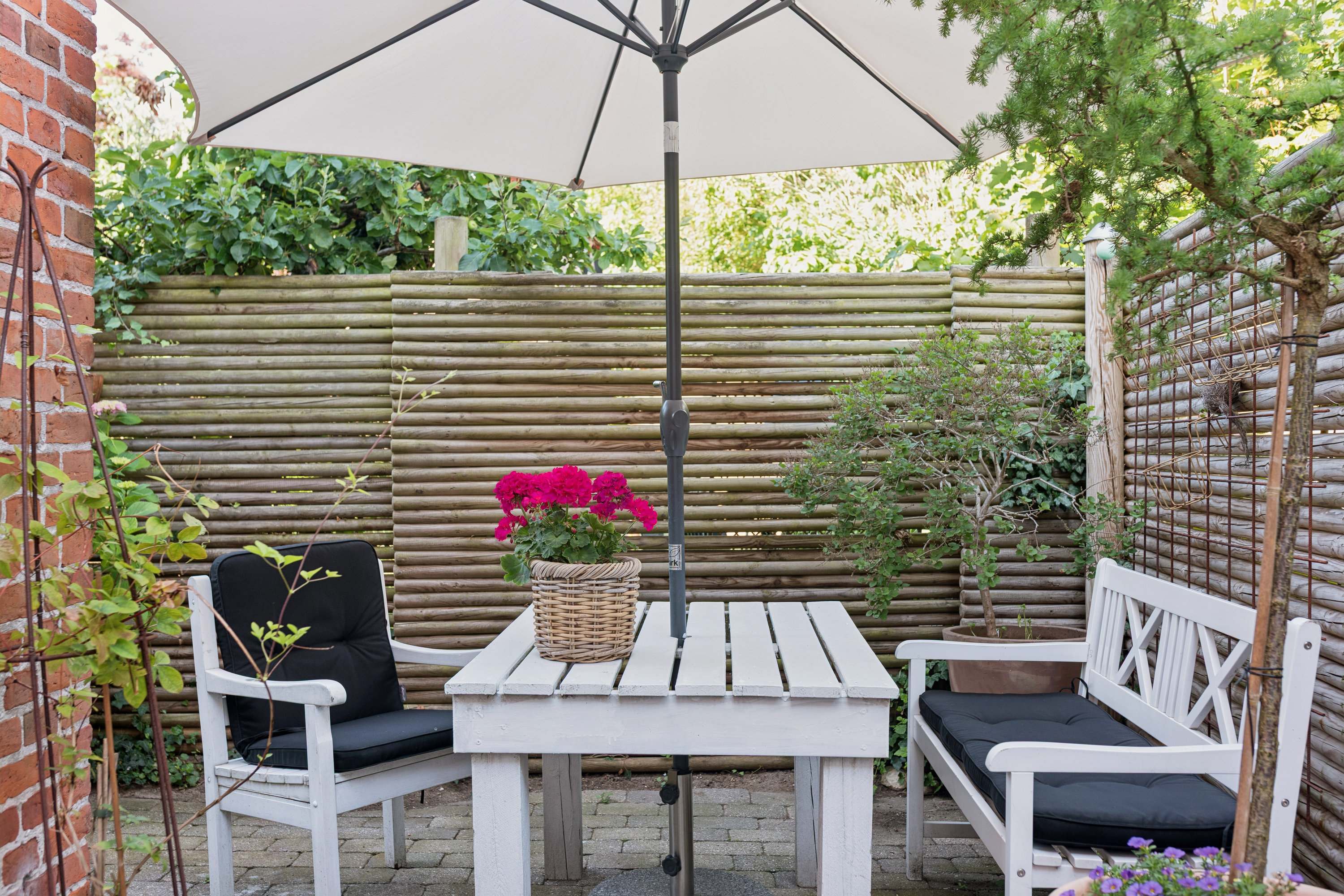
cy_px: 448
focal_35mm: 35
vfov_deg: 37.9
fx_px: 1307
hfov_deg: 54.4
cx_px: 672
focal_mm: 35
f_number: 6.7
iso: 200
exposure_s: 1/60
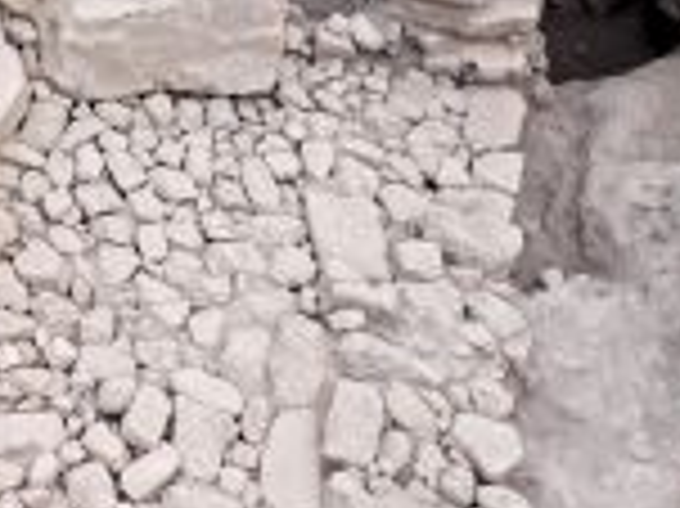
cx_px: -194
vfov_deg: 19.5
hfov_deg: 24.4
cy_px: -139
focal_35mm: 70
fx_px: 1374
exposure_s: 1/60
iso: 500
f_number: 8
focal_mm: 11
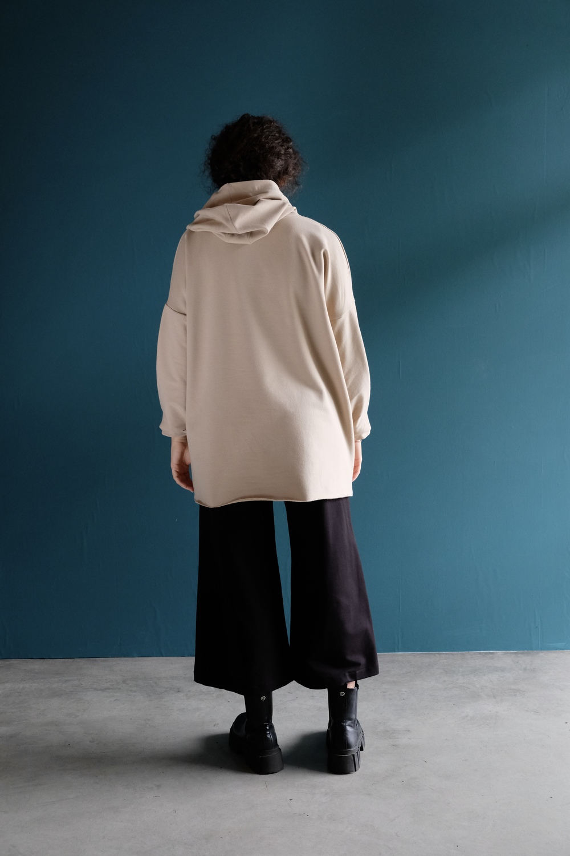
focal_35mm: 36
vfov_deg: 53.1
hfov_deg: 36.9
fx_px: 855
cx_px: 285
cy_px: 428
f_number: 4
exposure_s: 1/60
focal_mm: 24.3
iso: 1600
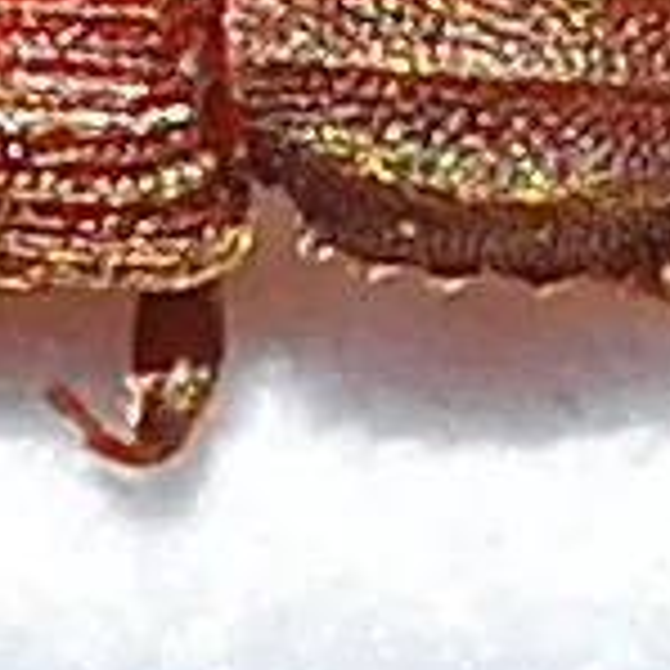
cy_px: 121
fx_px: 4511
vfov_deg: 8.5
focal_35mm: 206
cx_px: 324
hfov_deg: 8.5
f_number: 16
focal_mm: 40
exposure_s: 1/60
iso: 100
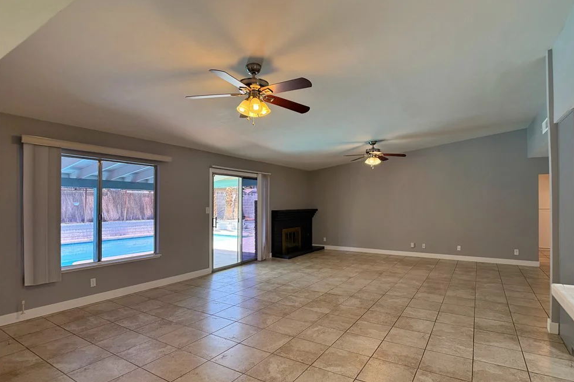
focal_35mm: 26
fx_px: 414
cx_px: 295
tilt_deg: +1.1
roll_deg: +0.4
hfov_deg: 69.4
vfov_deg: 49.5
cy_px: 199
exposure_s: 1/188
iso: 200
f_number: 1.78
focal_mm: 6.76
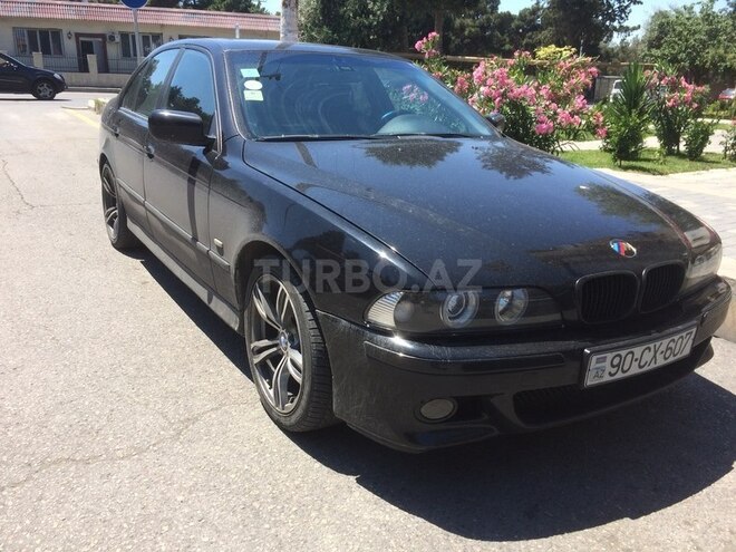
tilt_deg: -17.4
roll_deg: -0.6
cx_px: 368
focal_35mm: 29
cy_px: 276
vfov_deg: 48.2
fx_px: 617
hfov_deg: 61.7
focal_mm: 4.15
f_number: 2.2
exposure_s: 1/1080
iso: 32
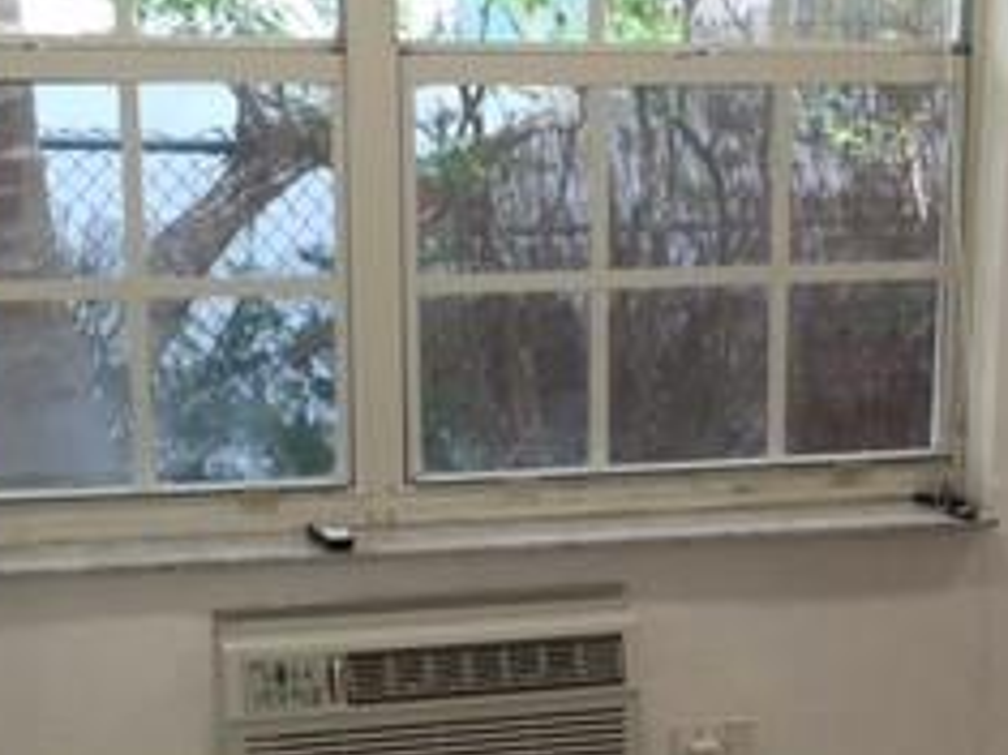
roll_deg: -1.6
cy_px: 609
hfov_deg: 24.7
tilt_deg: -12.6
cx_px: 622
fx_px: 2299
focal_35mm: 79
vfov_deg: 18.5
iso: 50
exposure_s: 1/30
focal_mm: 4.15
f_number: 2.2
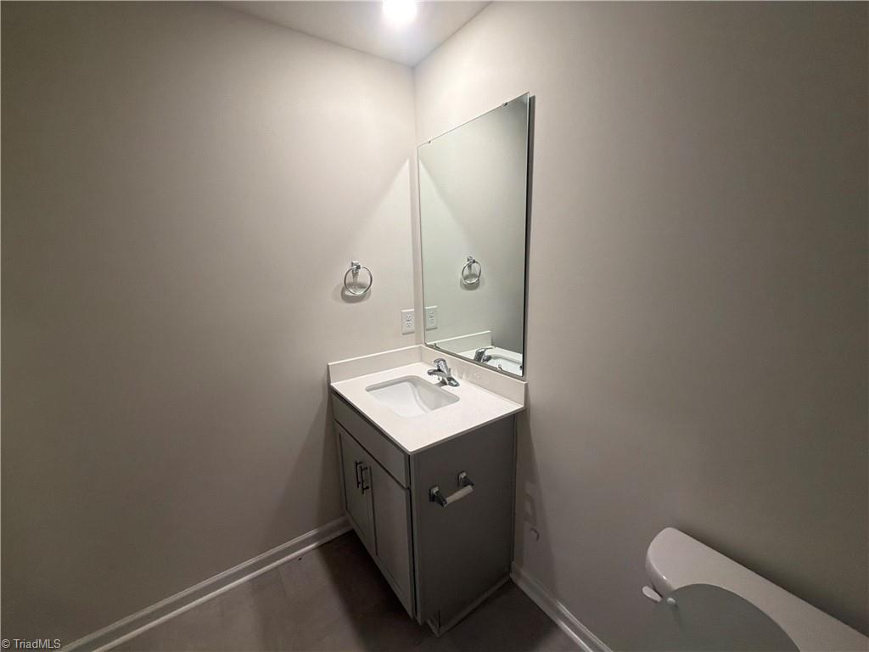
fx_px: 351
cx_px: 434
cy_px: 326
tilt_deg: -11.8
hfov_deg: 102.1
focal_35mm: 14
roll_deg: +1.0
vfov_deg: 85.7
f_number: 2.2
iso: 200
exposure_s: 1/60
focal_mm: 2.22
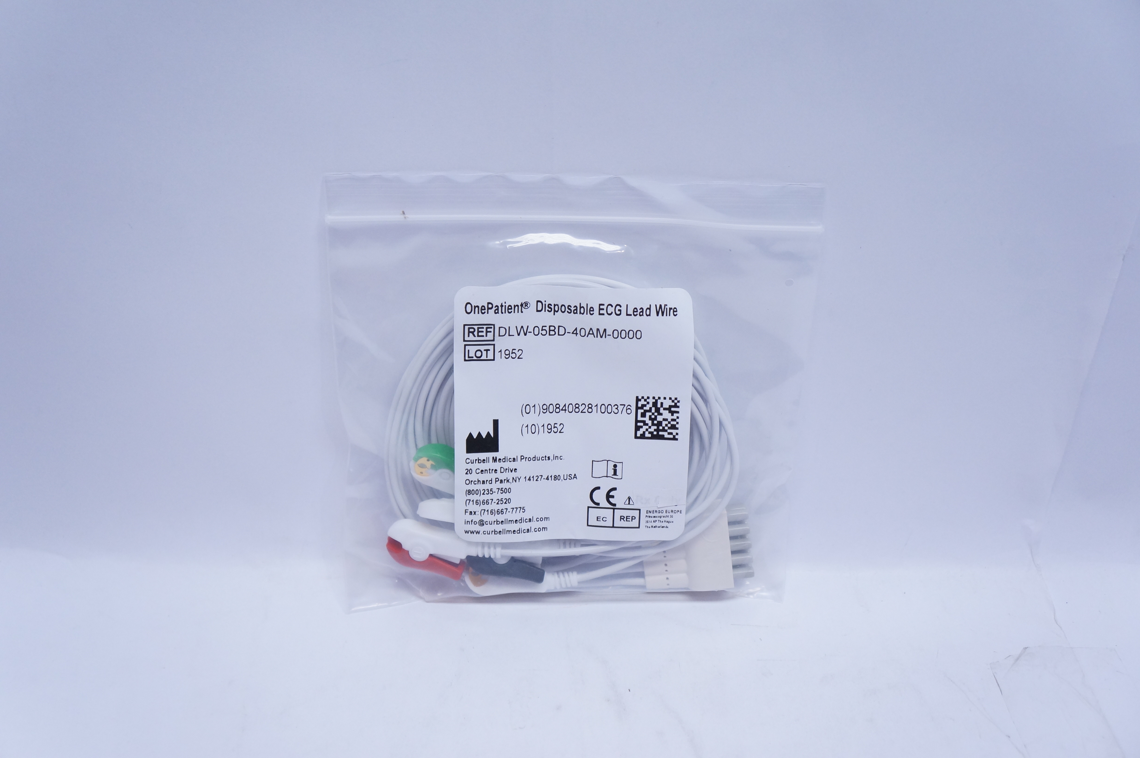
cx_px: 570
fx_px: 1329
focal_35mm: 42
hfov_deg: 46.4
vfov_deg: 31.8
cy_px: 379
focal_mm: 28
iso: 800
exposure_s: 1/200
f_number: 4
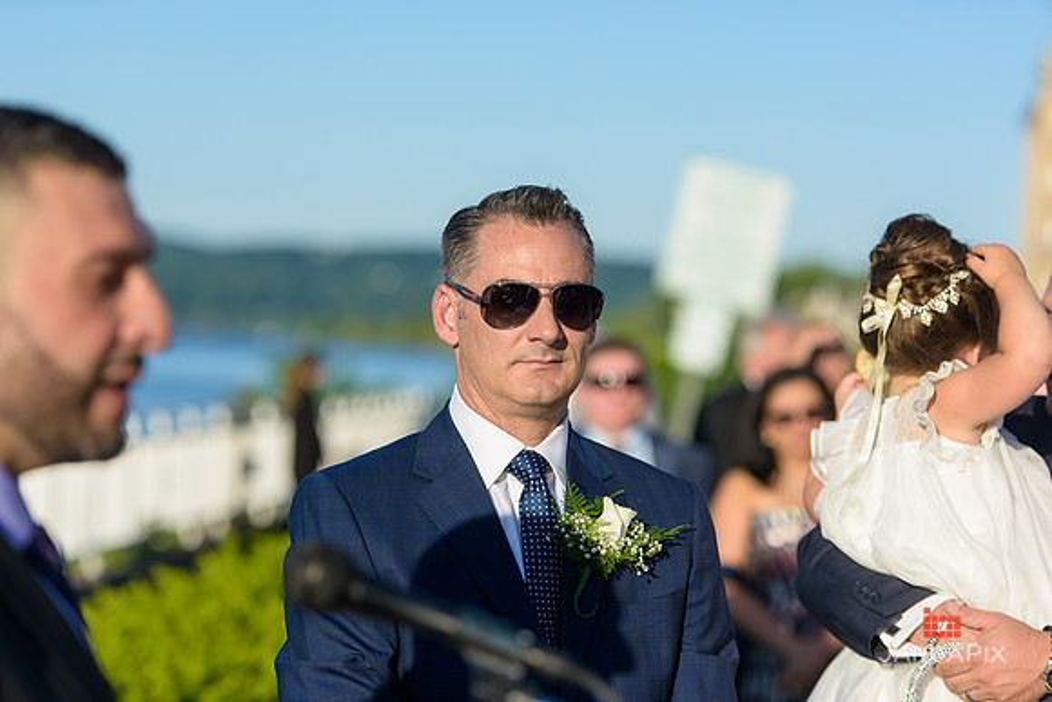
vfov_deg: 11.4
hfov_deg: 17.1
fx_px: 3507
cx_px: 526
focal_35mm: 120
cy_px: 351
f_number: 3.2
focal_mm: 120
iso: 200
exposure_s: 1/2500
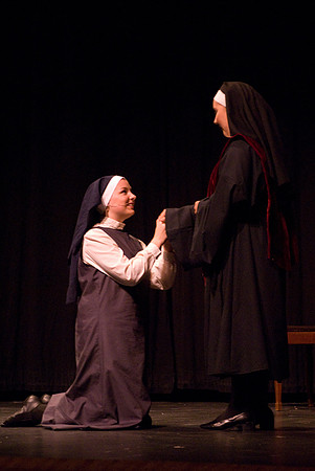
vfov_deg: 18.2
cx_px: 158
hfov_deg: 12.2
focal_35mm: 112
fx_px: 1473
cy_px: 236
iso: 1600
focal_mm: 75
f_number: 5.6
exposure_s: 1/30
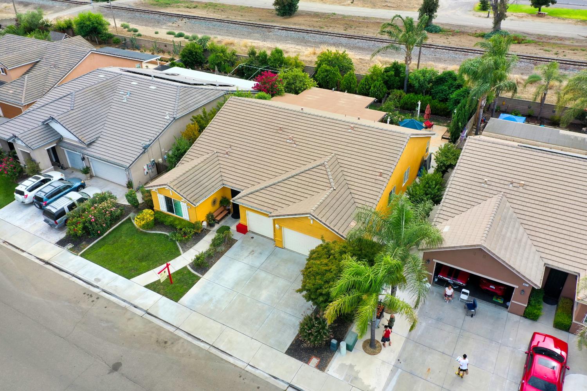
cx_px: 294
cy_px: 196
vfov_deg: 46.4
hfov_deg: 65.5
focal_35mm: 28
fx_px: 457
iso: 100
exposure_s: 1/200
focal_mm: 10.26
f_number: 5
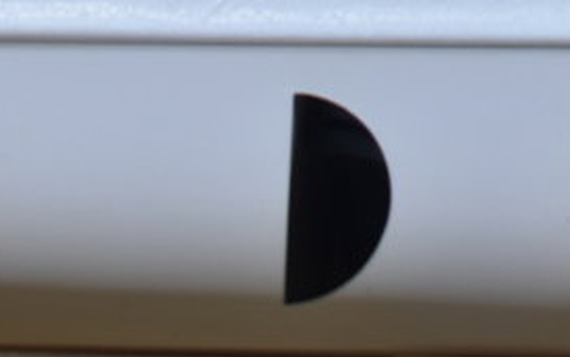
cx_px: 551
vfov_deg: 8.1
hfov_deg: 14.0
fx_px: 2295
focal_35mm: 148
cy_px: -528
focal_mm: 29
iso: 200
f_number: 5.6
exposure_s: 1/125
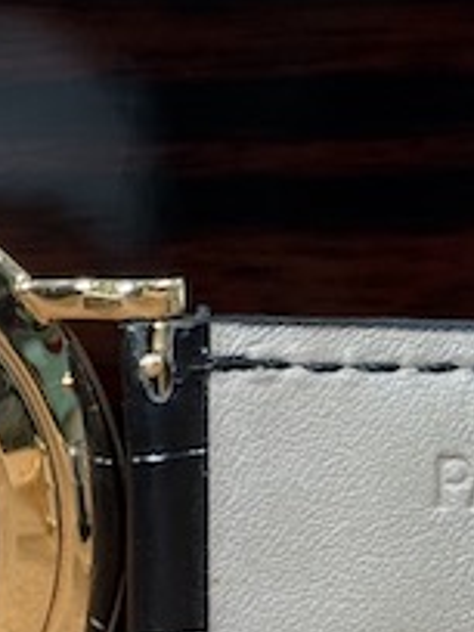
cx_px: -285
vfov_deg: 10.5
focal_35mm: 188
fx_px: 3432
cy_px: 548
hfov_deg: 7.7
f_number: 1.78
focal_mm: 6.76
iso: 100
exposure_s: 1/60
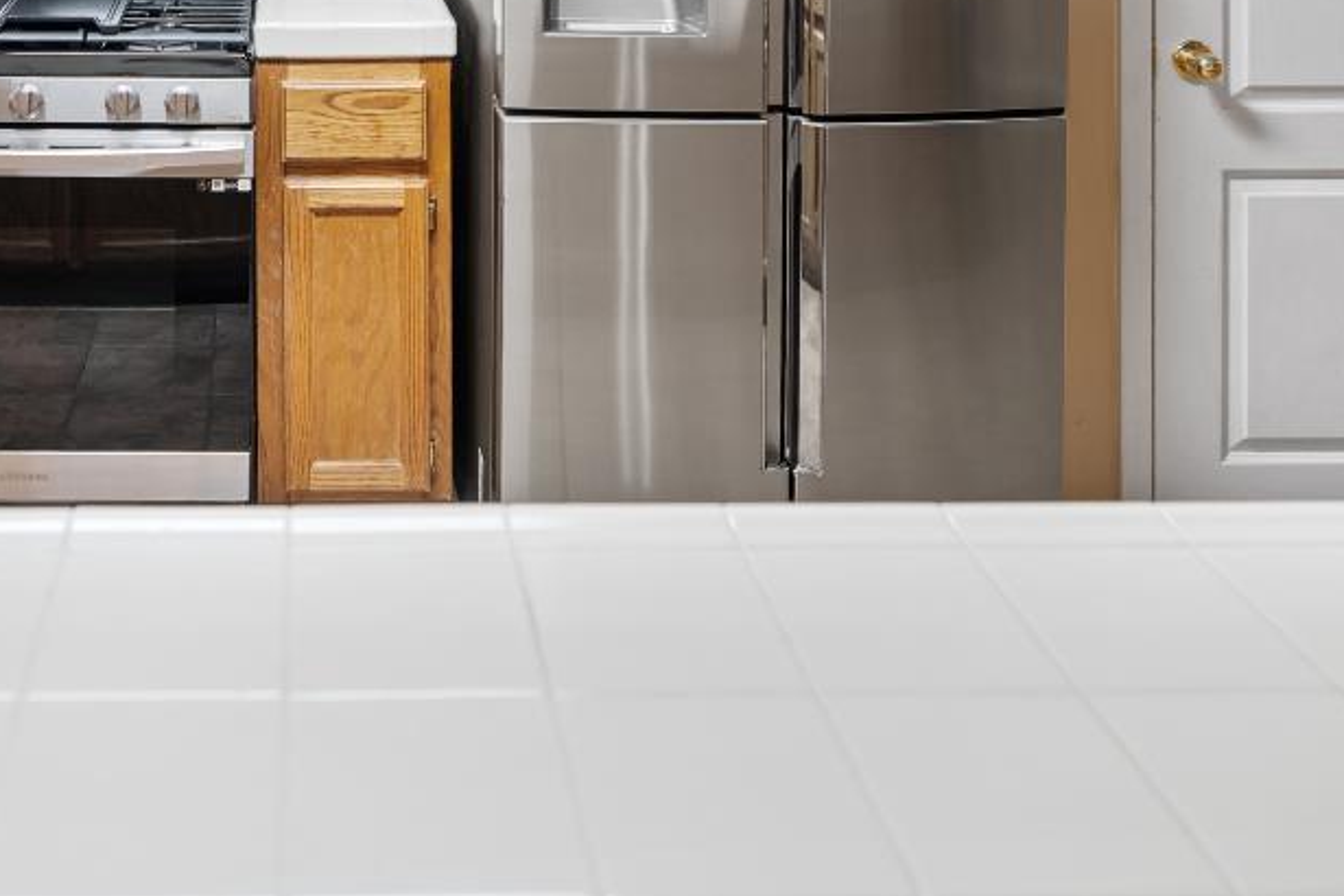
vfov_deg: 29.6
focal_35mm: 39
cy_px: -164
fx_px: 1456
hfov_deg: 47.3
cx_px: 299
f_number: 1.8
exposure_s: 1/13
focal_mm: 16
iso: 200
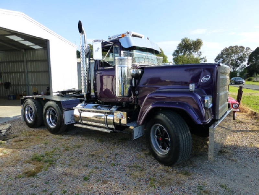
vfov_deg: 56.8
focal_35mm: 24
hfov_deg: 71.6
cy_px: 98
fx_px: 180
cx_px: 130
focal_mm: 4.3
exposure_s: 1/400
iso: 160
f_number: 4
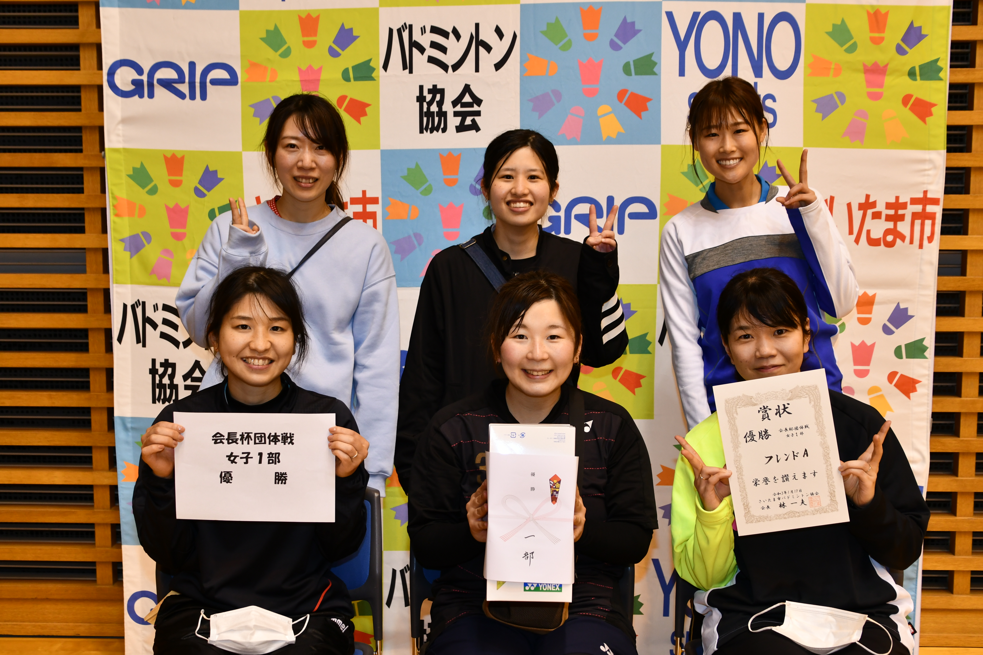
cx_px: 492
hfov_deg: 41.1
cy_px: 328
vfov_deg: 28.1
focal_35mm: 48
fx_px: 1311
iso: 560
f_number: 4
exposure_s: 1/60
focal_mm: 32
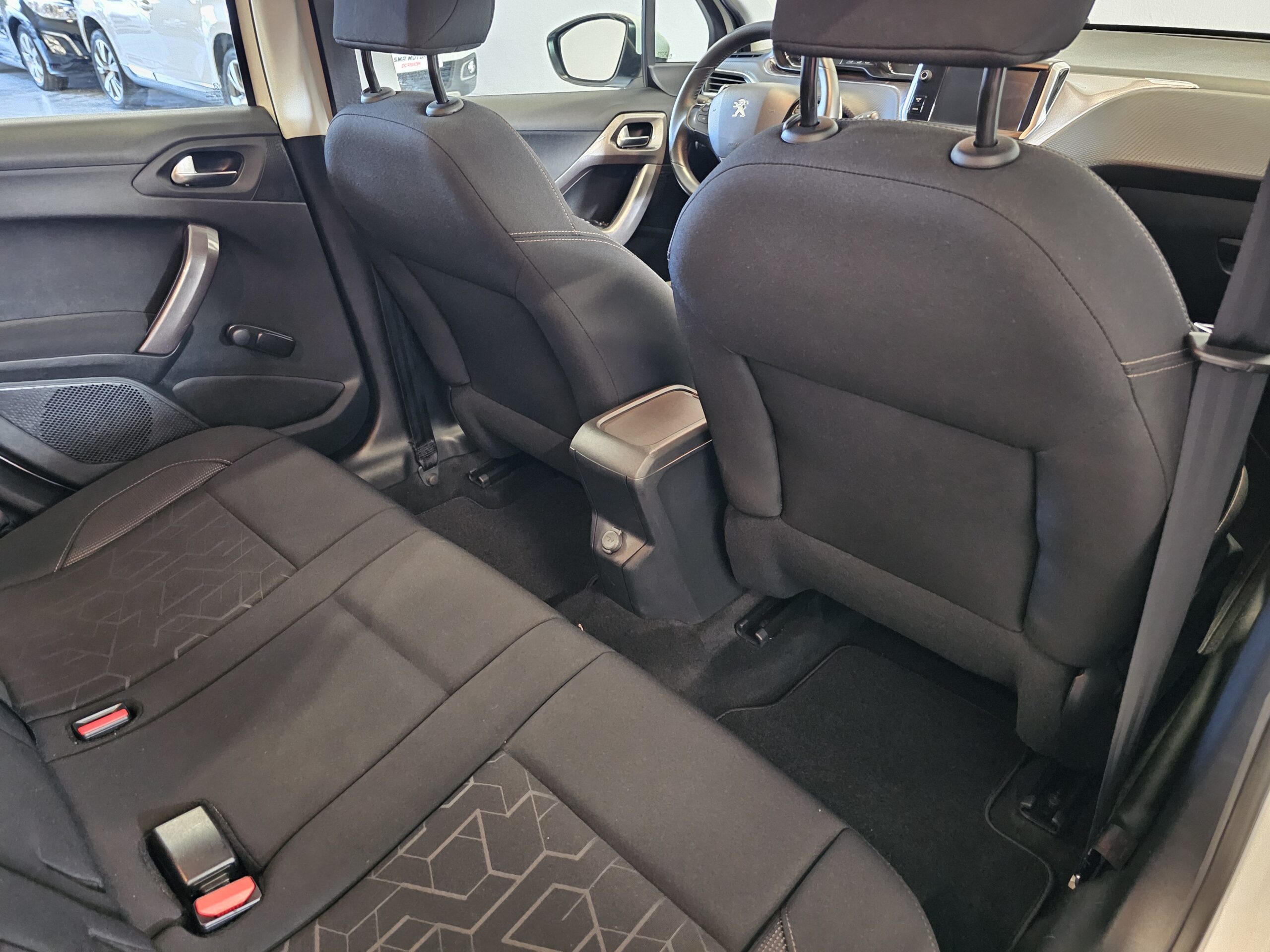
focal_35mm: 23
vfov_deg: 58.9
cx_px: 635
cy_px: 476
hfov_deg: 73.9
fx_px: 844
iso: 2000
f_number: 1.7
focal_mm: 6.3
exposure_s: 1/15
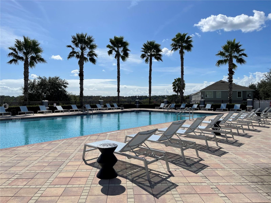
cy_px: 102
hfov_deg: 67.3
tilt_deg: -1.9
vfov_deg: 53.1
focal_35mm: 26
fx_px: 204
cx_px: 136
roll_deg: +0.1
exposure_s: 1/10000
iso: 32
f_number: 1.6
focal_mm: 5.1
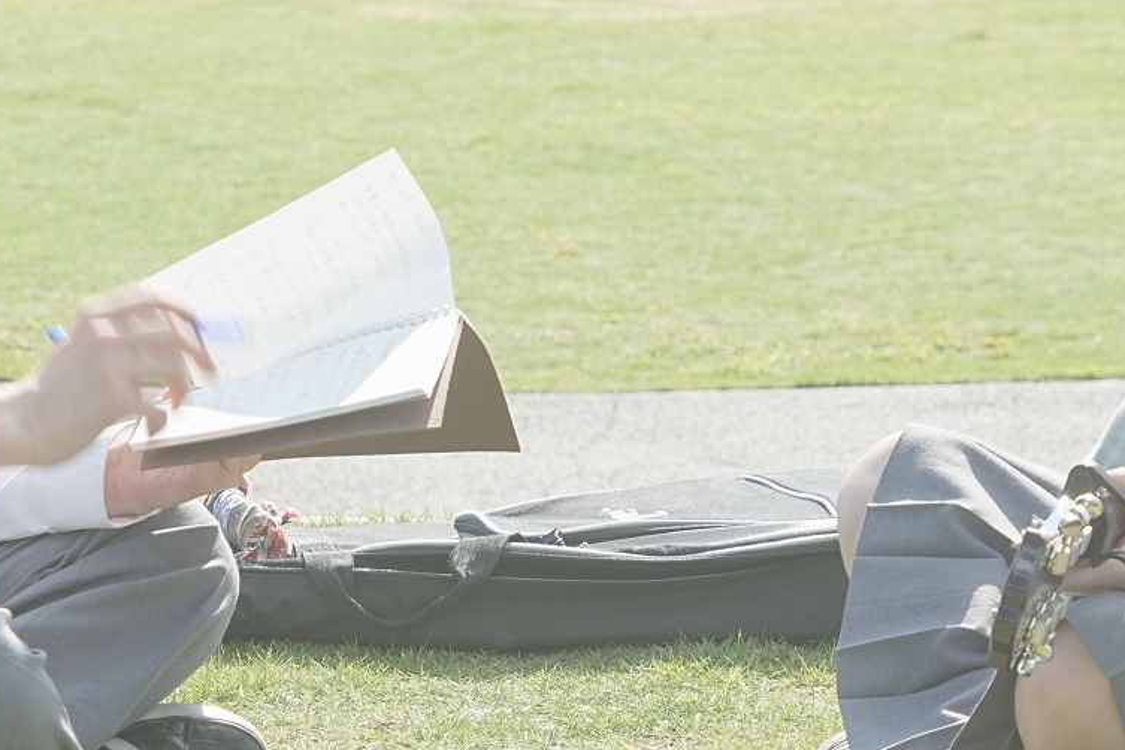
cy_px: 238
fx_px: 6874
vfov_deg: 6.2
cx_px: 560
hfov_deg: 9.4
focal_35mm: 220
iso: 125
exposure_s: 1/100
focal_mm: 92
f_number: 10
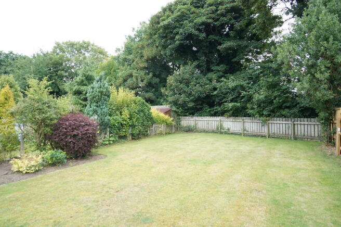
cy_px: 114
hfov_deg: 73.8
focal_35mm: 24
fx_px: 227
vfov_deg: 53.0
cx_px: 170
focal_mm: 16
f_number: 4.5
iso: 100
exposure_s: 1/80
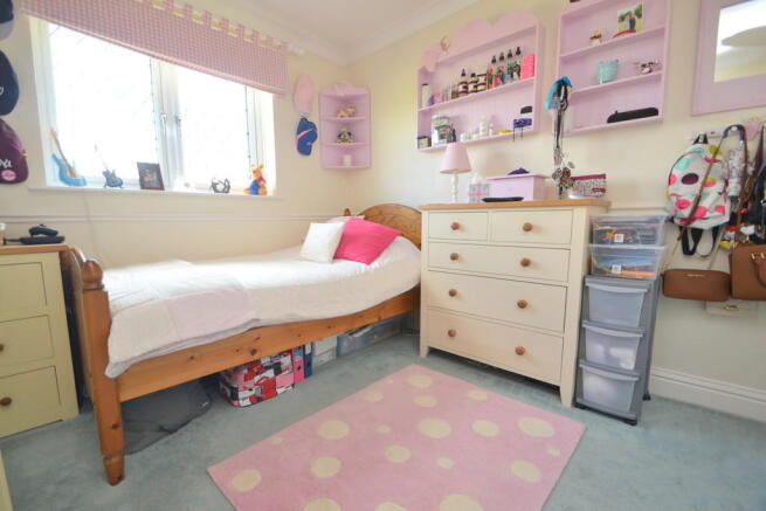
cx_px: 383
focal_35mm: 15
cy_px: 256
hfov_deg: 100.4
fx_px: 319
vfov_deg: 77.4
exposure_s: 1/60
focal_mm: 10
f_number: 4
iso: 400
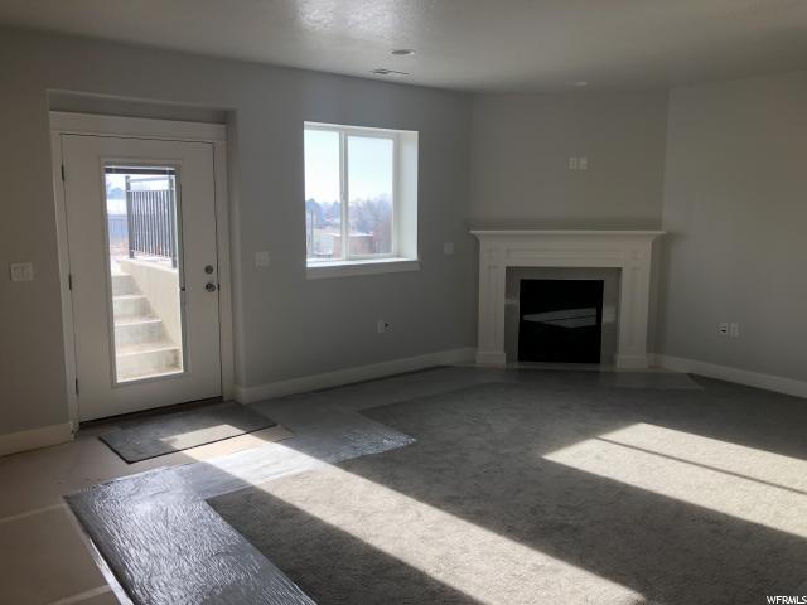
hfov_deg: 63.4
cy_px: 302
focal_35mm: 28
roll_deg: -1.9
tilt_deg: -6.1
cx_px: 404
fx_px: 653
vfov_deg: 49.7
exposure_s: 1/192
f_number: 1.8
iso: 20
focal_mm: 3.99
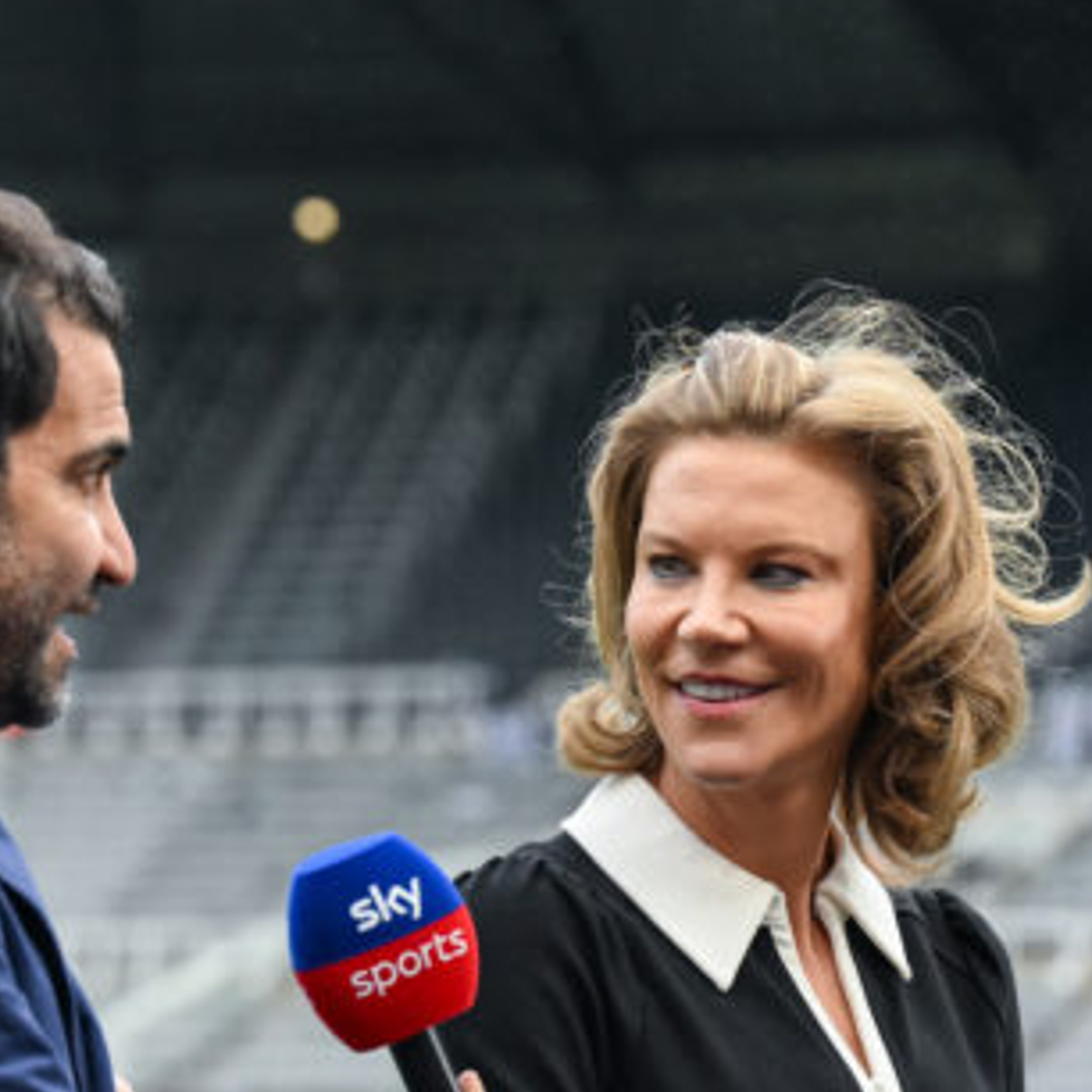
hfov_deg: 8.0
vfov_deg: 8.0
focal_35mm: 219
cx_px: 735
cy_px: 814
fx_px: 7816
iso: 800
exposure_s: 1/2000
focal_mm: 70
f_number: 3.2
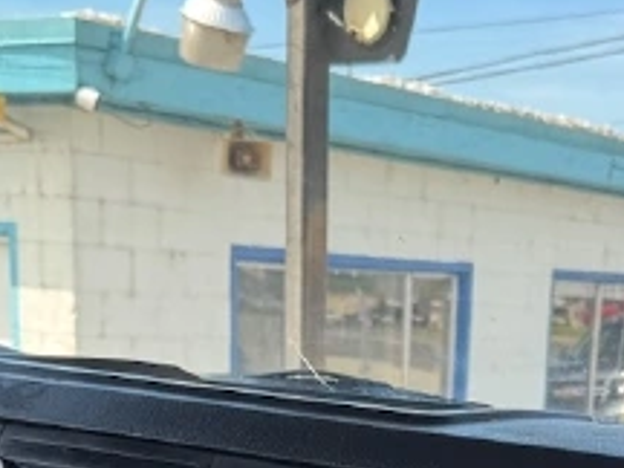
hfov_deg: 21.9
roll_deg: -3.7
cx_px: 430
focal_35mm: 89
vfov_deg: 15.4
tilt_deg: -14.5
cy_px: 690
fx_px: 1604
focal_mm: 6.76
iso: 80
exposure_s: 1/593
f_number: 1.78
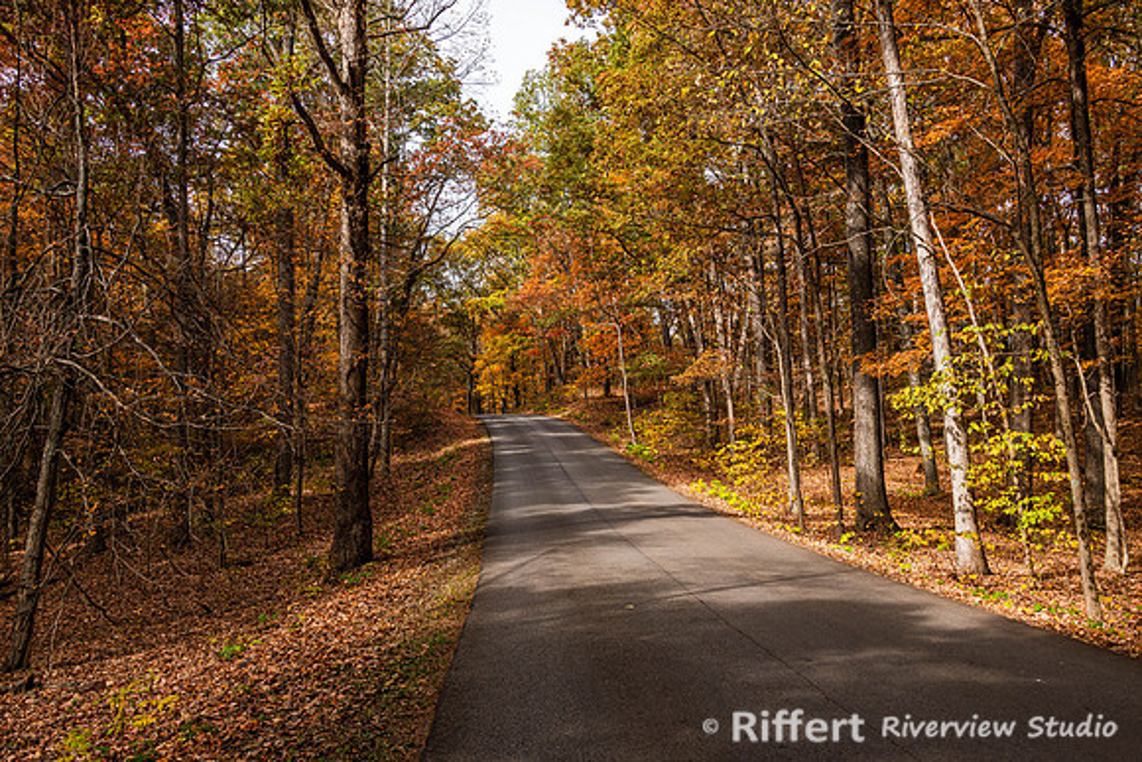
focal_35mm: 28
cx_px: 571
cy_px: 381
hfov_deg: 65.1
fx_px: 895
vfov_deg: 46.1
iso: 140
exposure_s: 1/160
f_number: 8
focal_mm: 28
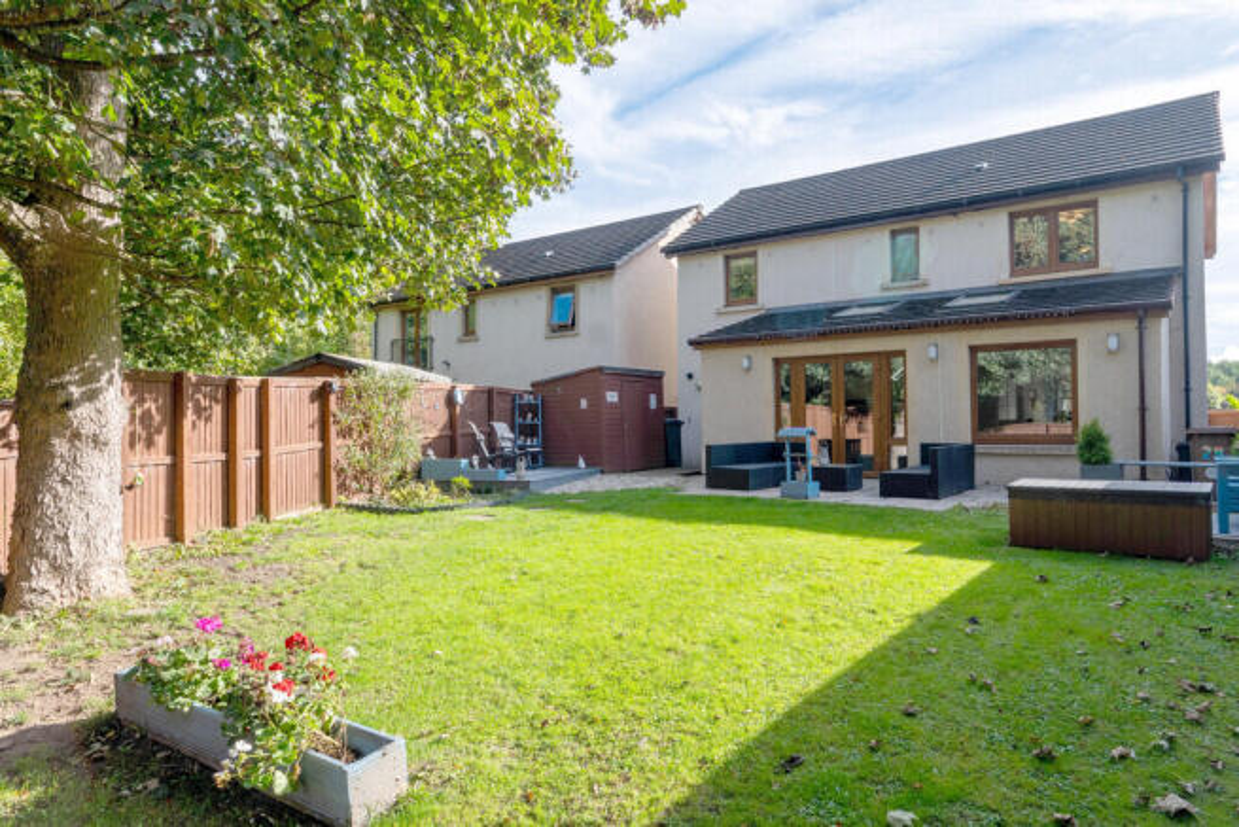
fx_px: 774
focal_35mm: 22
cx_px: 620
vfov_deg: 56.2
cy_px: 414
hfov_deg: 77.3
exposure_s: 1/500
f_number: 7.1
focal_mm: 15
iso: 100
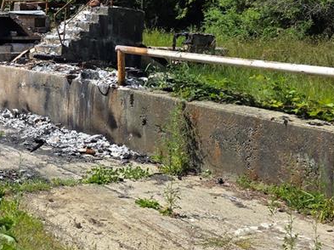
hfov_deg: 29.4
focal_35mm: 60
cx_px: -22
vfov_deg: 23.8
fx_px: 578
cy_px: 33
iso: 80
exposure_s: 1/5296
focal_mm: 6.3
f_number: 1.7
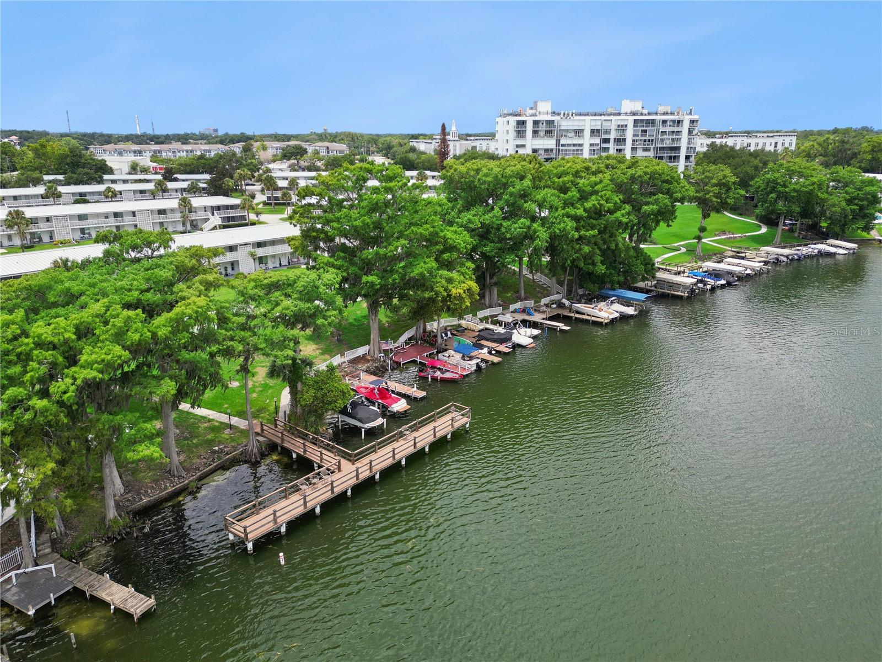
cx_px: 441
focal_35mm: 24
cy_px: 331
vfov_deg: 56.8
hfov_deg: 71.6
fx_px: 612
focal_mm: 6.7
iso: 120
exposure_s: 1/2000
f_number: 1.7
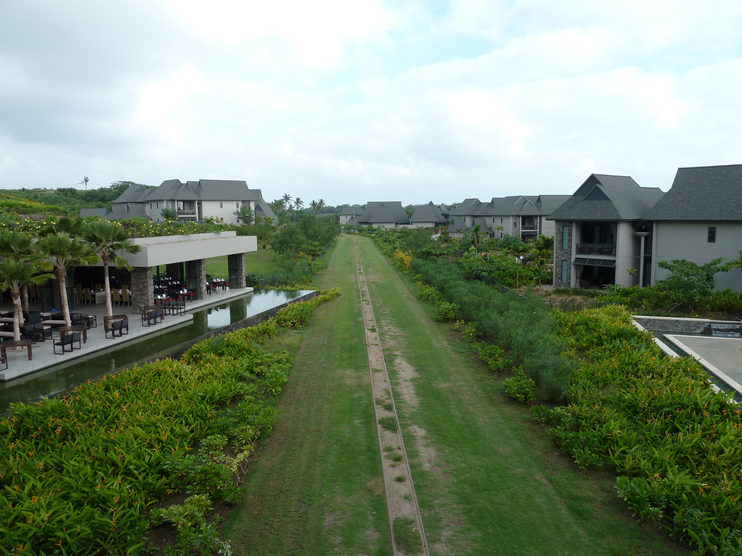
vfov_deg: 54.9
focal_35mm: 25
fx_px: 536
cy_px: 278
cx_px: 371
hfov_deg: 69.4
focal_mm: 4.1
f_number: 4
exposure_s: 1/250
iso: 80
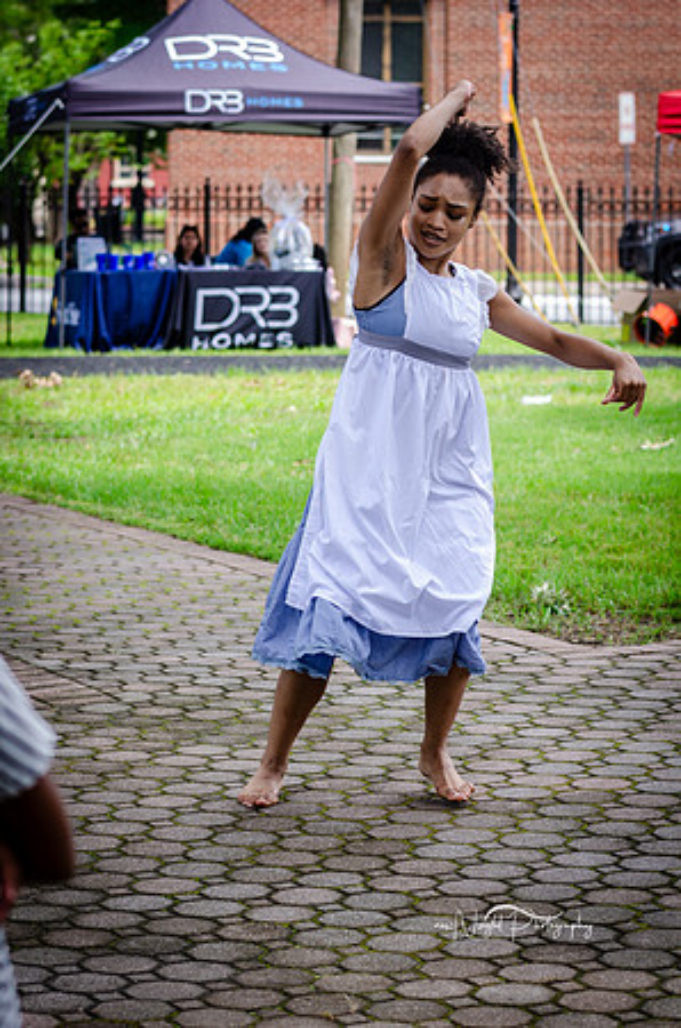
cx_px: 340
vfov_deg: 19.5
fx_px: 2993
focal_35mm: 105
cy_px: 514
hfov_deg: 13.0
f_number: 4
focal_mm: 70
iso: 400
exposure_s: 1/640
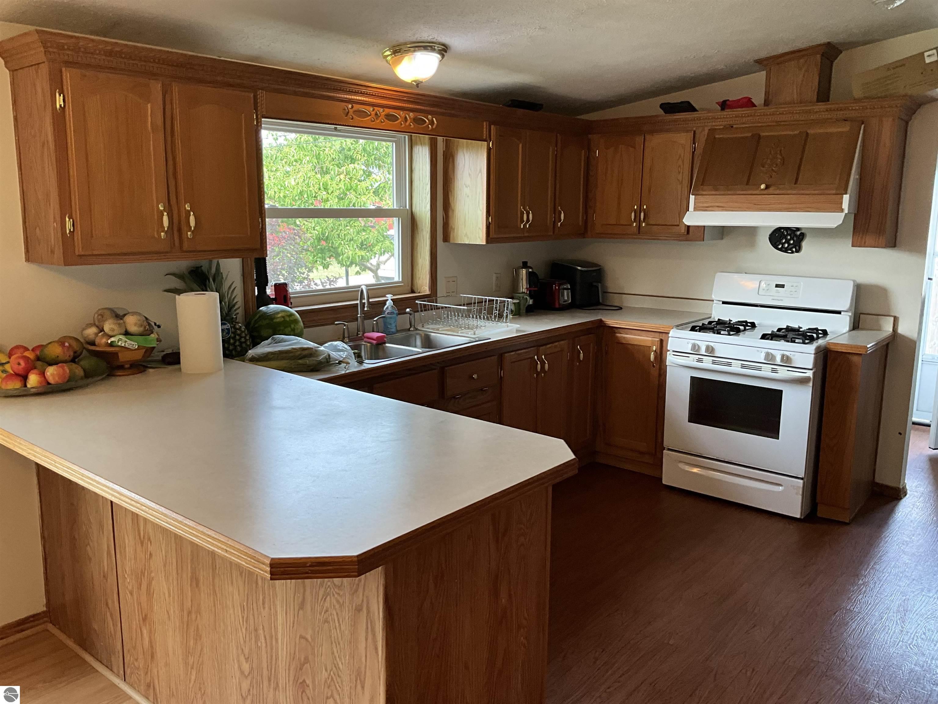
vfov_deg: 48.2
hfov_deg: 61.7
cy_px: 352
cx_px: 469
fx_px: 786
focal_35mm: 29
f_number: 1.8
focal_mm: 3
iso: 50
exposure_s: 1/60
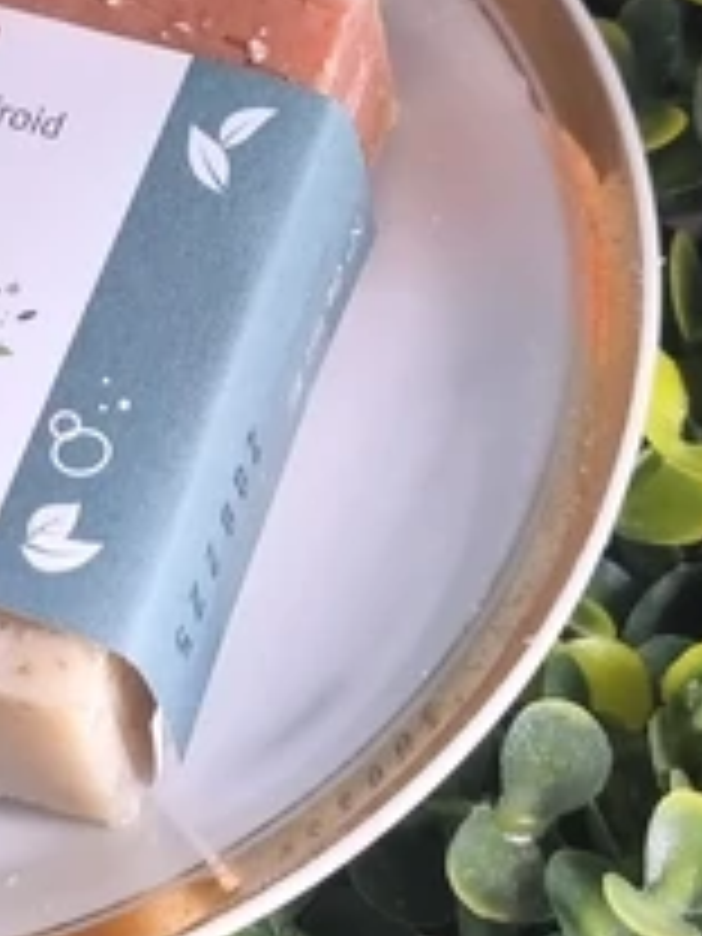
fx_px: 3596
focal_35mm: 133
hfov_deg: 11.0
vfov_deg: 14.8
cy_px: 292
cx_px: -18
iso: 500
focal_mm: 6.18
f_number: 1.65
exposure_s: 1/50
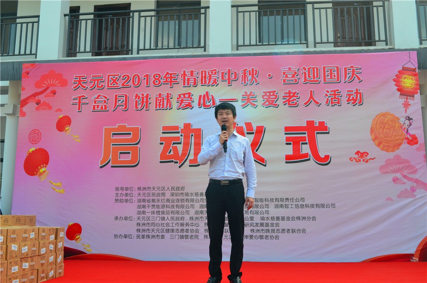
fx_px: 462
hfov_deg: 49.6
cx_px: 214
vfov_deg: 34.1
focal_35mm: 39
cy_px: 142
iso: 400
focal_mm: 26
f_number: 10
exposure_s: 1/200
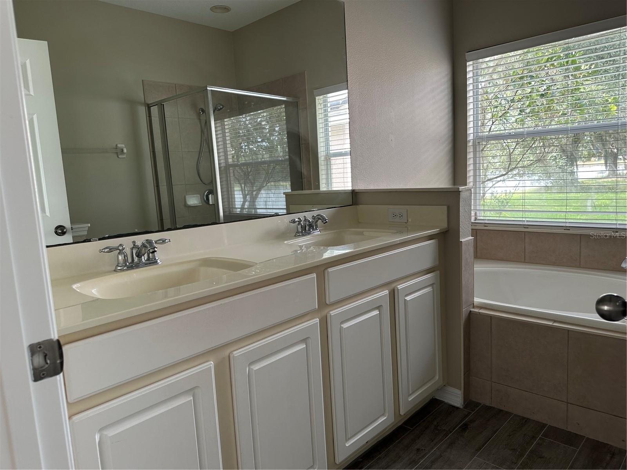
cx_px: 314
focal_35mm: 24
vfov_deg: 56.8
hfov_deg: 71.6
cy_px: 235
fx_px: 435
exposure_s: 1/120
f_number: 1.78
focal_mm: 6.86
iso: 100
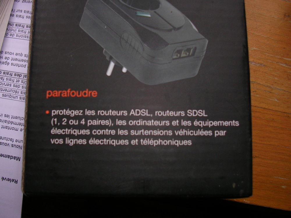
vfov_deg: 37.7
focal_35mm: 38
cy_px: 109
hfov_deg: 49.0
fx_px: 319
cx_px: 146
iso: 50
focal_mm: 5.8
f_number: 2.8
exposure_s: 1/60.1
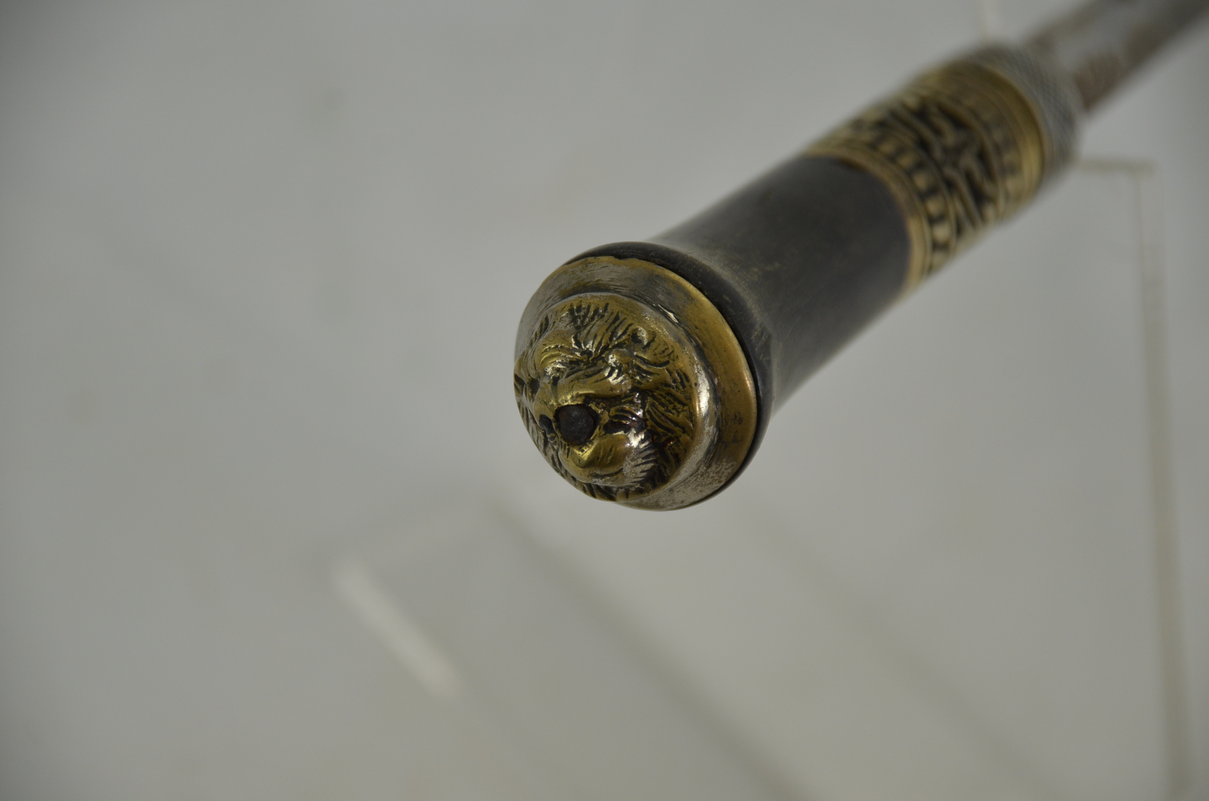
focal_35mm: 158
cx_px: 604
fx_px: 5278
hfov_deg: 13.1
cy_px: 400
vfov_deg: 8.7
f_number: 5.6
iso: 450
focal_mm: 105
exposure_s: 1/250
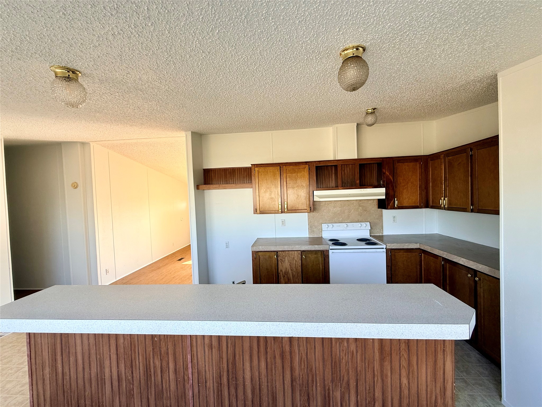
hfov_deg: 102.1
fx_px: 219
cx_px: 271
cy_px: 204
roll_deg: +2.2
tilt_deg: -0.7
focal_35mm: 14
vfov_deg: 85.7
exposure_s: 1/99
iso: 64
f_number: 2.2
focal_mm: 2.22
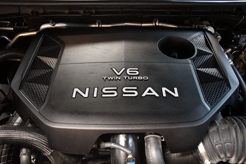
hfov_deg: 55.8
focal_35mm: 34
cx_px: 123
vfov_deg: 38.9
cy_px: 82
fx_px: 232
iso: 8000
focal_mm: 23
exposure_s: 1/60
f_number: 3.8
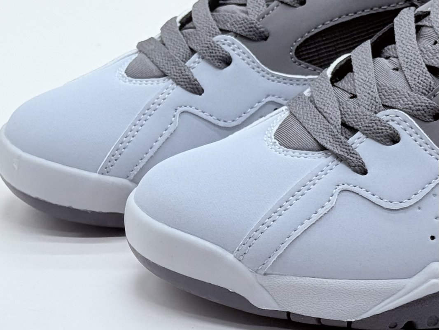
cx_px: 220
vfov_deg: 30.3
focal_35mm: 48
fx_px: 609
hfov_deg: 39.6
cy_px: 165
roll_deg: +1.9
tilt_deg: -22.3
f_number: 1.78
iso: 64
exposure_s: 1/601
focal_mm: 6.76
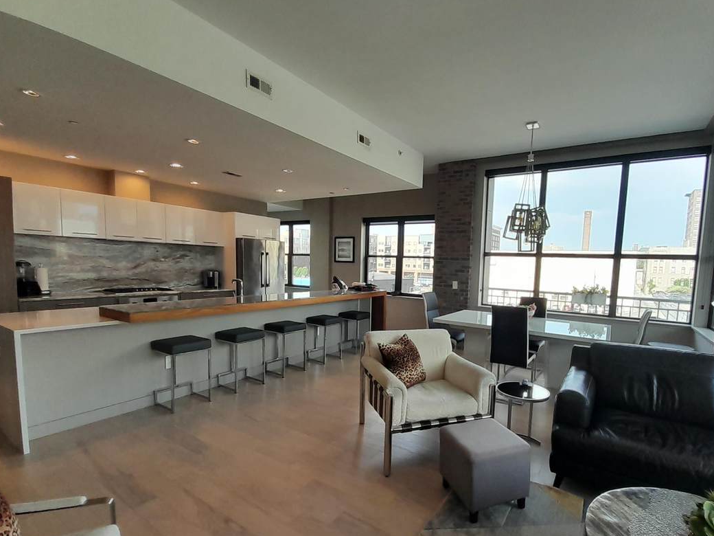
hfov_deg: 93.7
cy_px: 301
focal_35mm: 16
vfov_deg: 77.8
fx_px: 330
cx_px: 413
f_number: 2.2
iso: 40
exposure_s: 1/126
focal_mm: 1.13
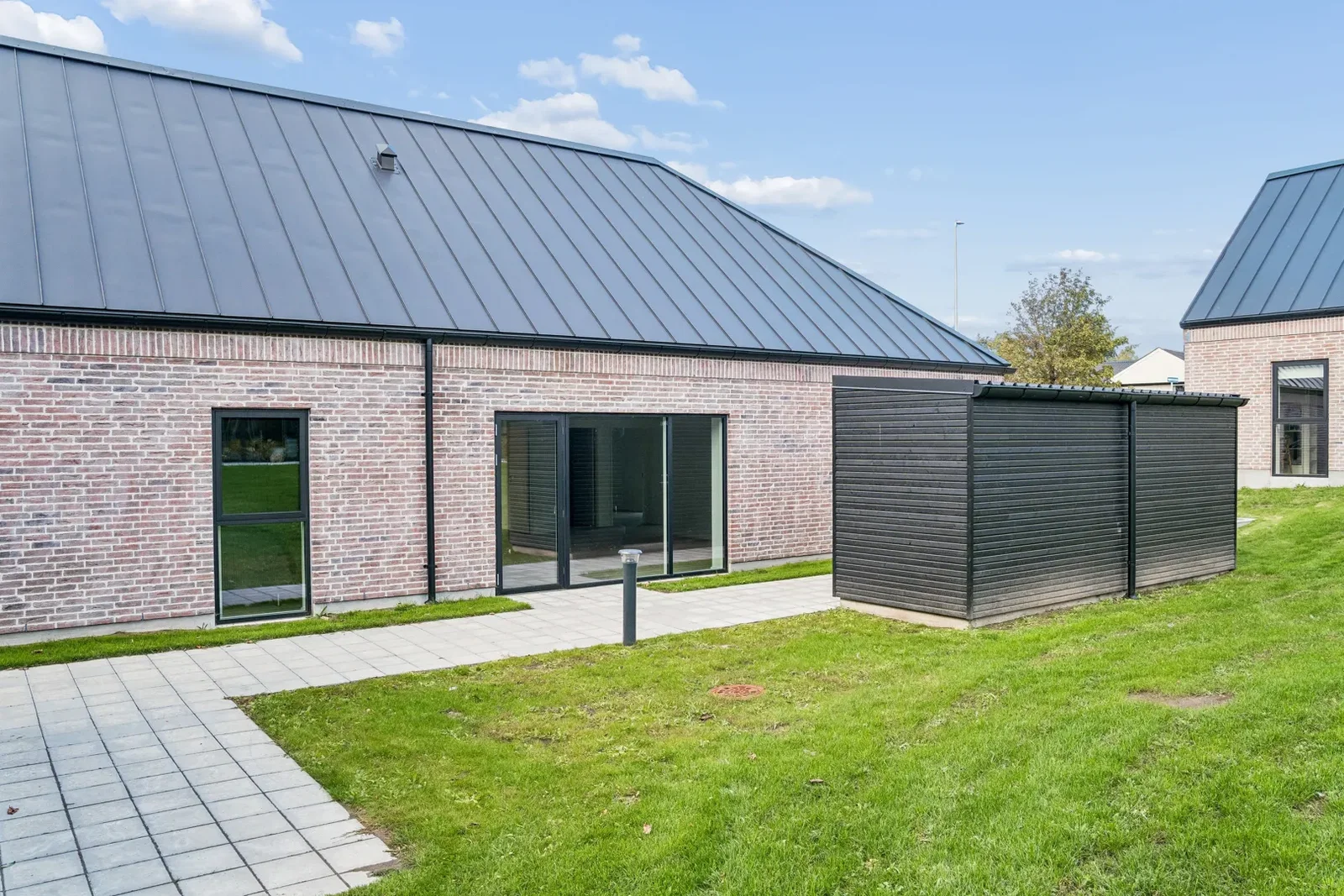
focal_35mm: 24
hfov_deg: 73.7
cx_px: 672
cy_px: 448
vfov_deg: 53.1
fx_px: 896
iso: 1250
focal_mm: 24
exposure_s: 1/500
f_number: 7.1
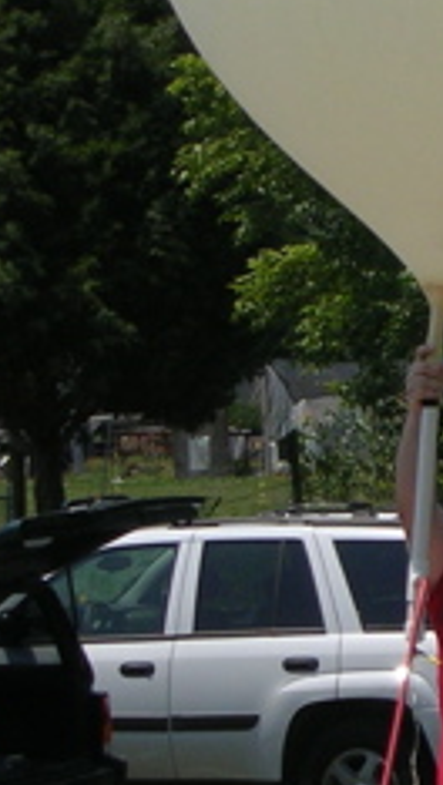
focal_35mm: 283
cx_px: 436
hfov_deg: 4.3
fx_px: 5897
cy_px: 403
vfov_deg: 7.6
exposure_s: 1/770
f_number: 4.4
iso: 50
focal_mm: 14.5
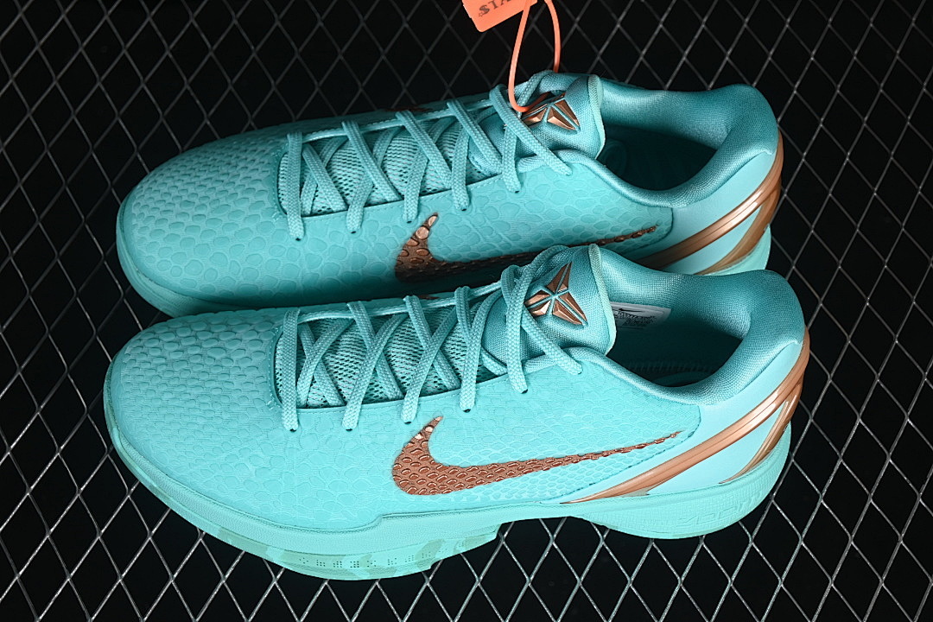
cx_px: 466
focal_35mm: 75
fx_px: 1944
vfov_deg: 18.2
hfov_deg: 27.0
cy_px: 311
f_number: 7.1
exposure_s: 1/80
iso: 160
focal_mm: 50
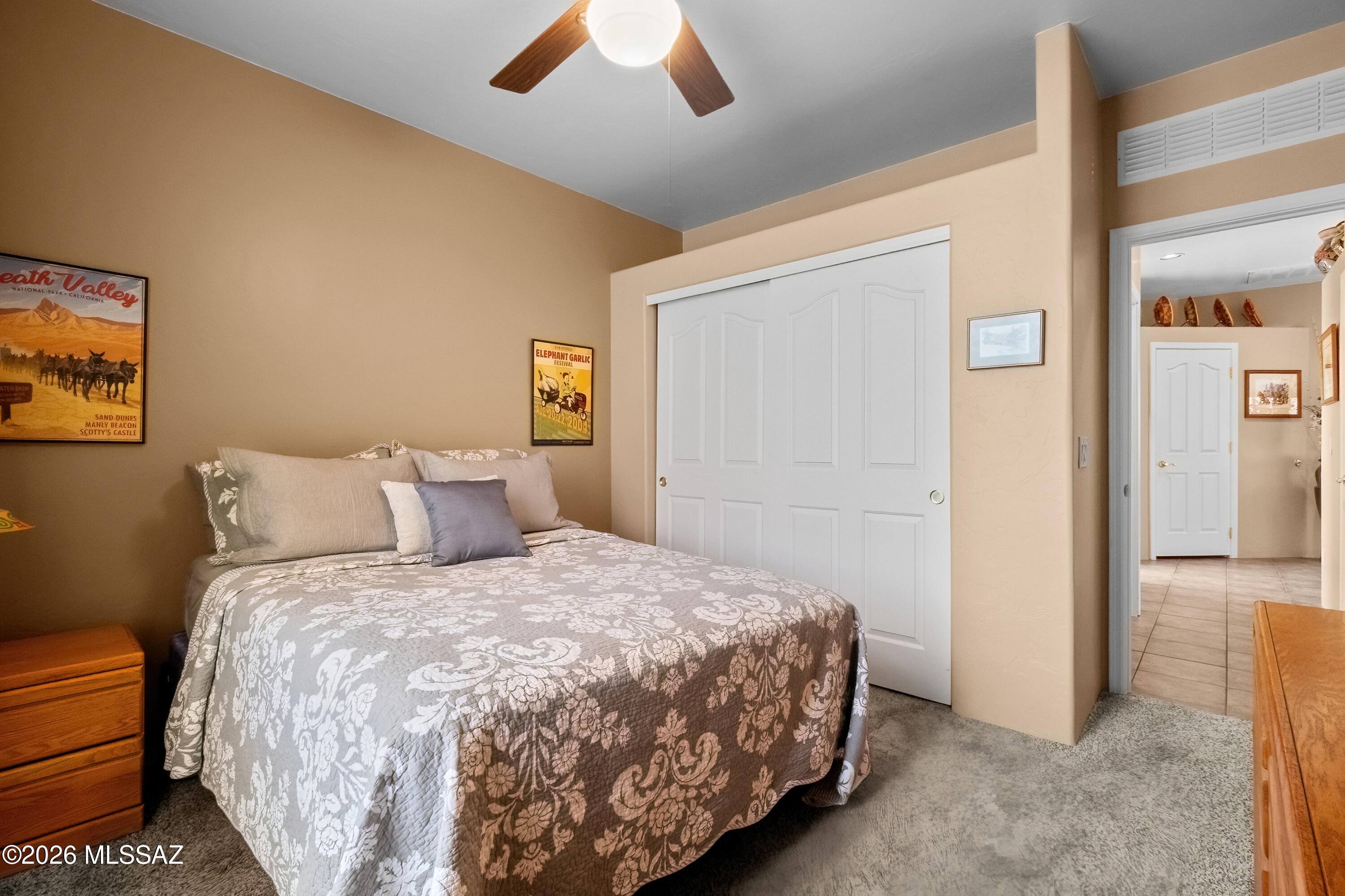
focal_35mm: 15
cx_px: 672
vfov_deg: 77.3
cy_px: 448
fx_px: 560
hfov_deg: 100.4
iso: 2000
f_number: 22
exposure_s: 1/1.25
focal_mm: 10
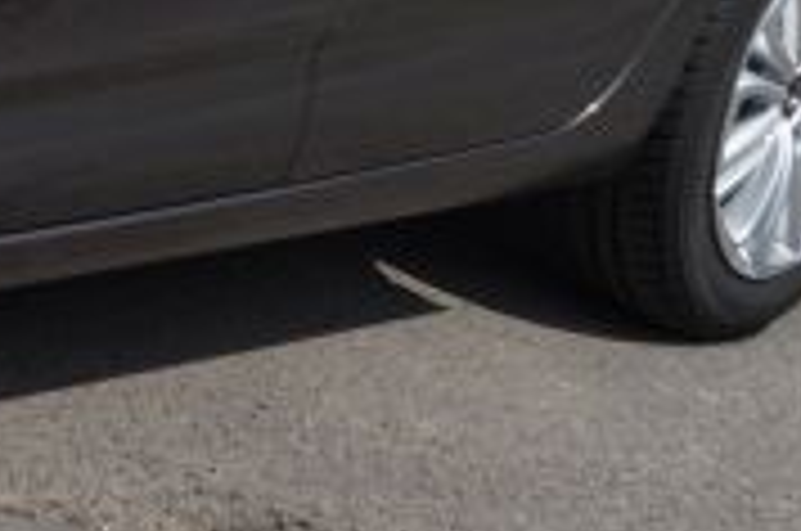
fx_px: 4109
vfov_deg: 7.2
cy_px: -459
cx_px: -774
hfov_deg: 10.3
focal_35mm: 185
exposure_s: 1/400
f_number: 8
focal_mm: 22
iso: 100
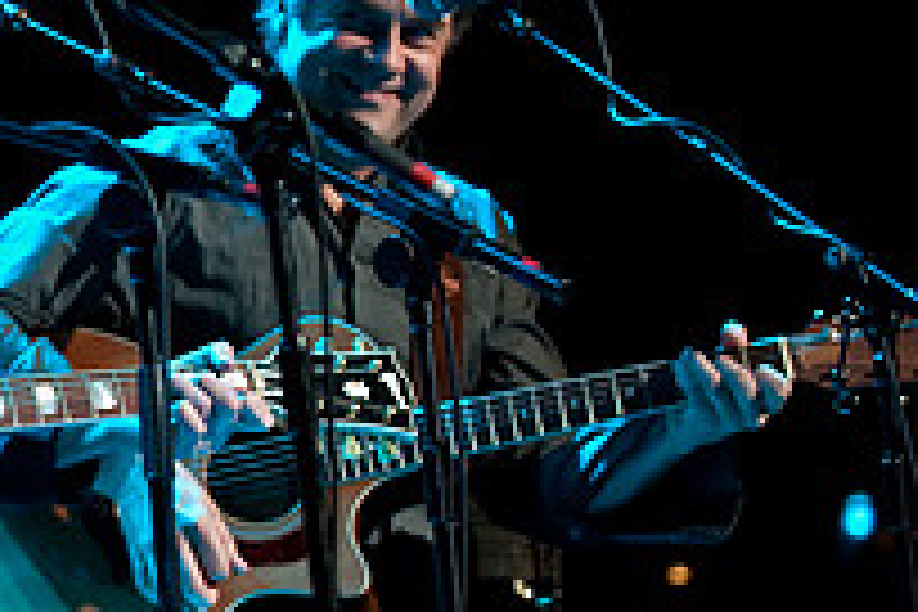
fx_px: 7955
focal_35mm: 312
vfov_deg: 4.4
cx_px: -292
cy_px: 328
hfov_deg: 6.5
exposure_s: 1/160
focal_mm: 110
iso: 1600
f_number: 2.8
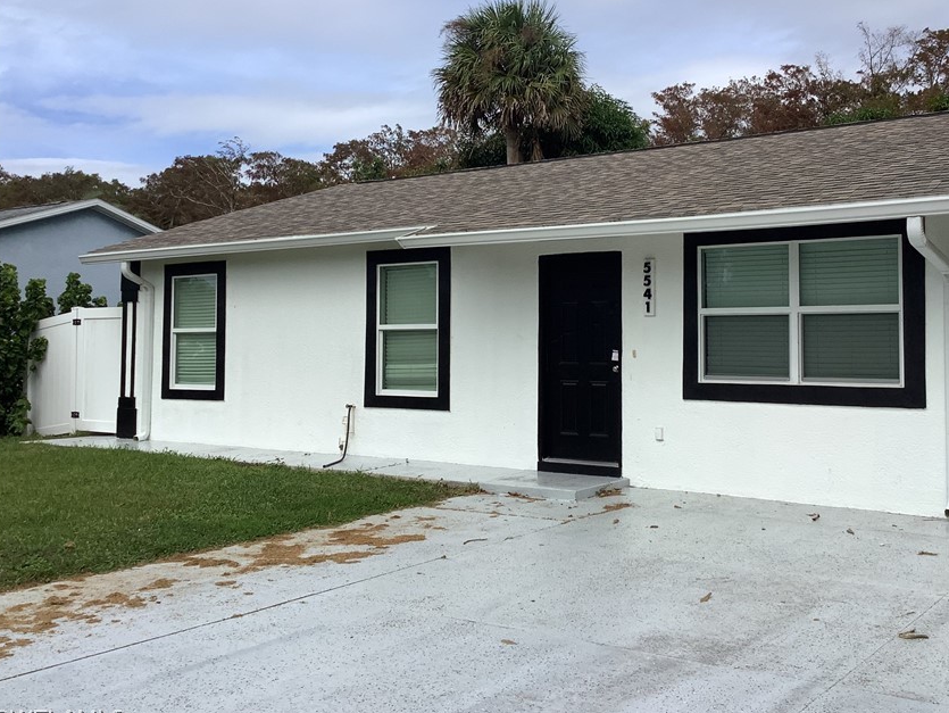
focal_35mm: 38
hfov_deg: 48.7
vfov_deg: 37.7
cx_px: 569
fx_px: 1042
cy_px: 308
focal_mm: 3.3
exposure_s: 1/1812
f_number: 2.4
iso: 25
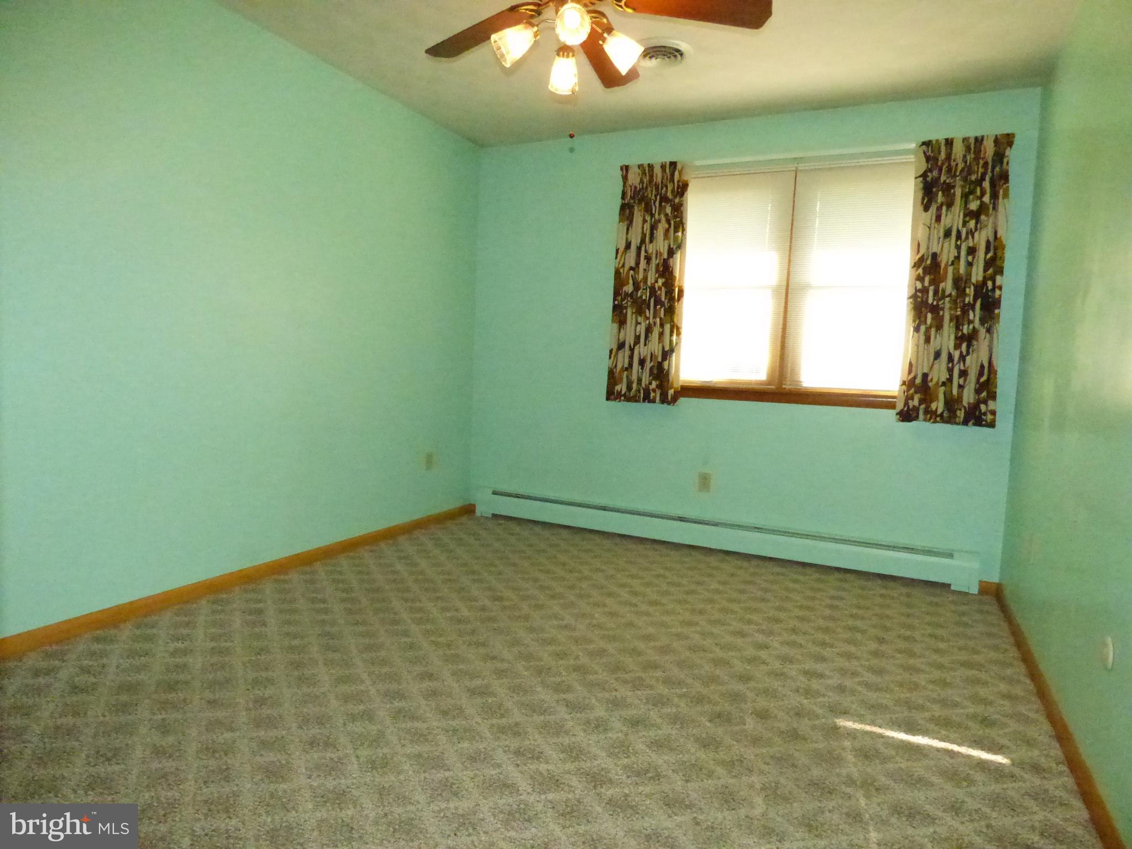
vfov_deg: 66.0
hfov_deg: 81.7
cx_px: 566
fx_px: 654
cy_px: 424
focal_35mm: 20
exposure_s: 1/2000
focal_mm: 3.58
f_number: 2.8
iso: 3200
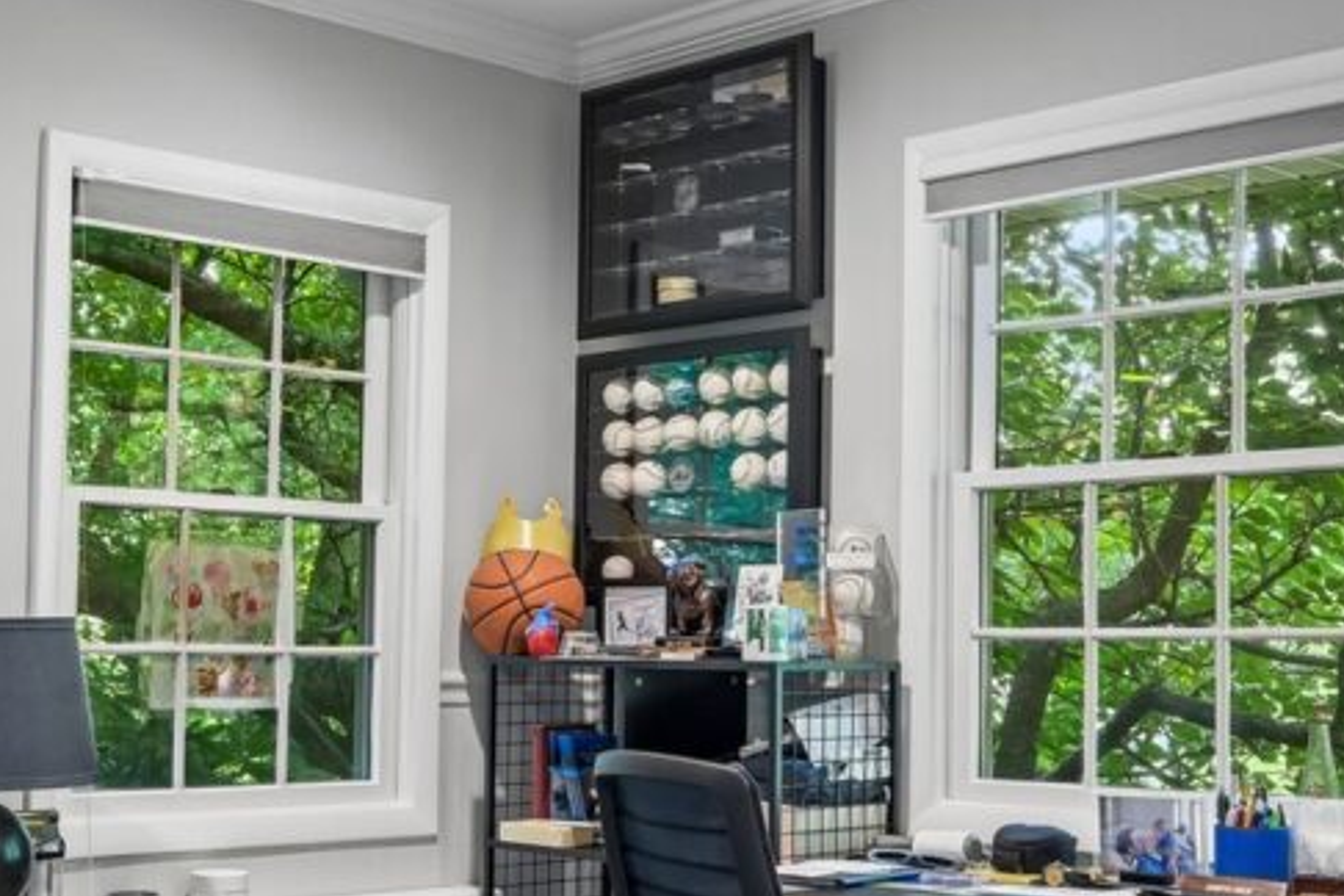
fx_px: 2091
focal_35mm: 56
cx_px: 429
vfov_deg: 23.8
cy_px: 711
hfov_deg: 35.2
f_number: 9
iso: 250
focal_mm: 17
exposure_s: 1/3.33
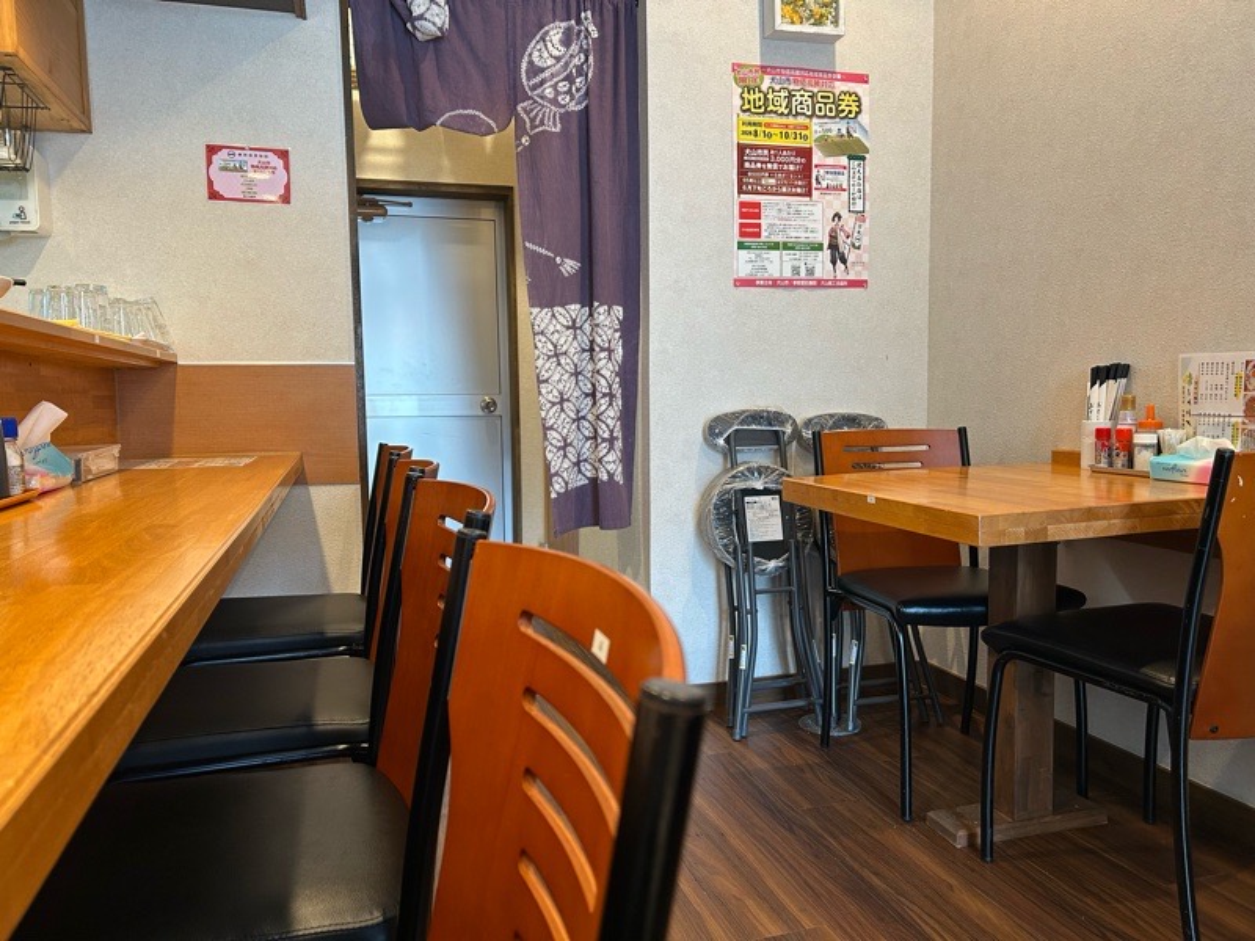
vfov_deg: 53.1
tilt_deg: -5.5
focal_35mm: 26
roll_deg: +0.7
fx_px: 943
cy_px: 470
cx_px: 628
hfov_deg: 67.3
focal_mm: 5.7
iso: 125
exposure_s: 1/62
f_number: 1.5
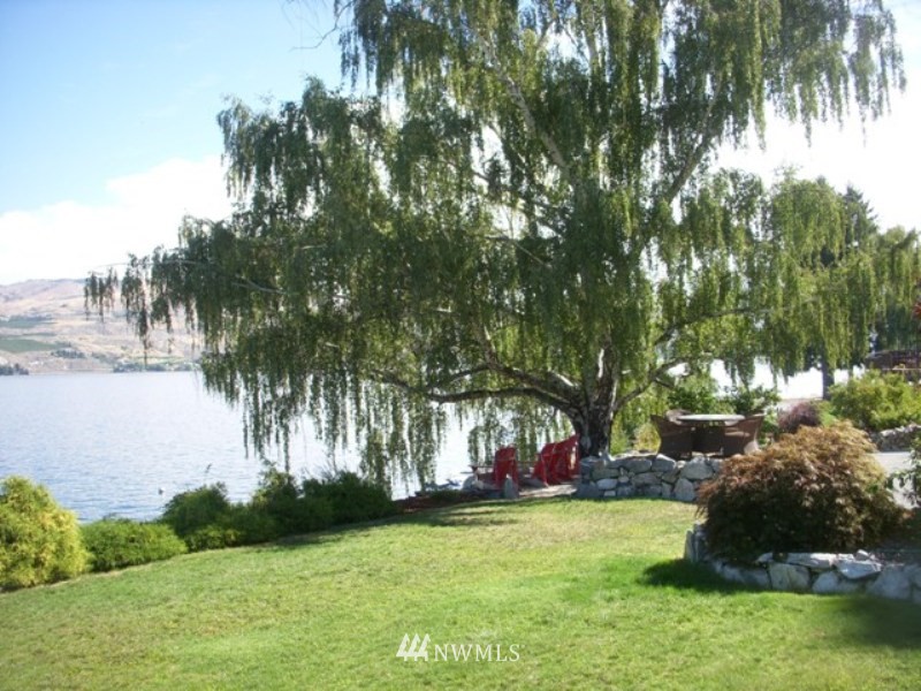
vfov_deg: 37.7
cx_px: 460
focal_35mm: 38
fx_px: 1011
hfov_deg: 49.0
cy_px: 346
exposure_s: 1/400
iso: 100
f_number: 3.3
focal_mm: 6.3
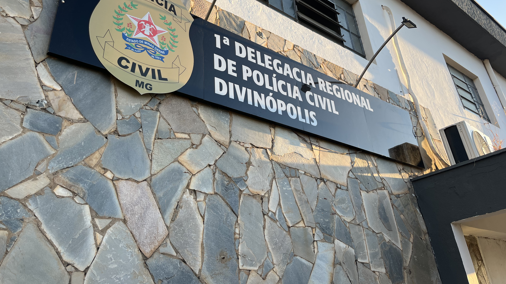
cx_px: 258
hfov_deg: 66.1
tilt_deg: +30.9
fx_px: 389
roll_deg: +5.7
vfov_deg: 39.8
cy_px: 103
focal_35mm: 29
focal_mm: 5.1
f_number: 1.6
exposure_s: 1/442
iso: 50
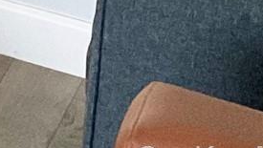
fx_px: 1640
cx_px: -648
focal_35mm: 235
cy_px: -553
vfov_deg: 4.5
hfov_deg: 7.5
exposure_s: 1/60
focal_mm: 3
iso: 64
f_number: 1.8
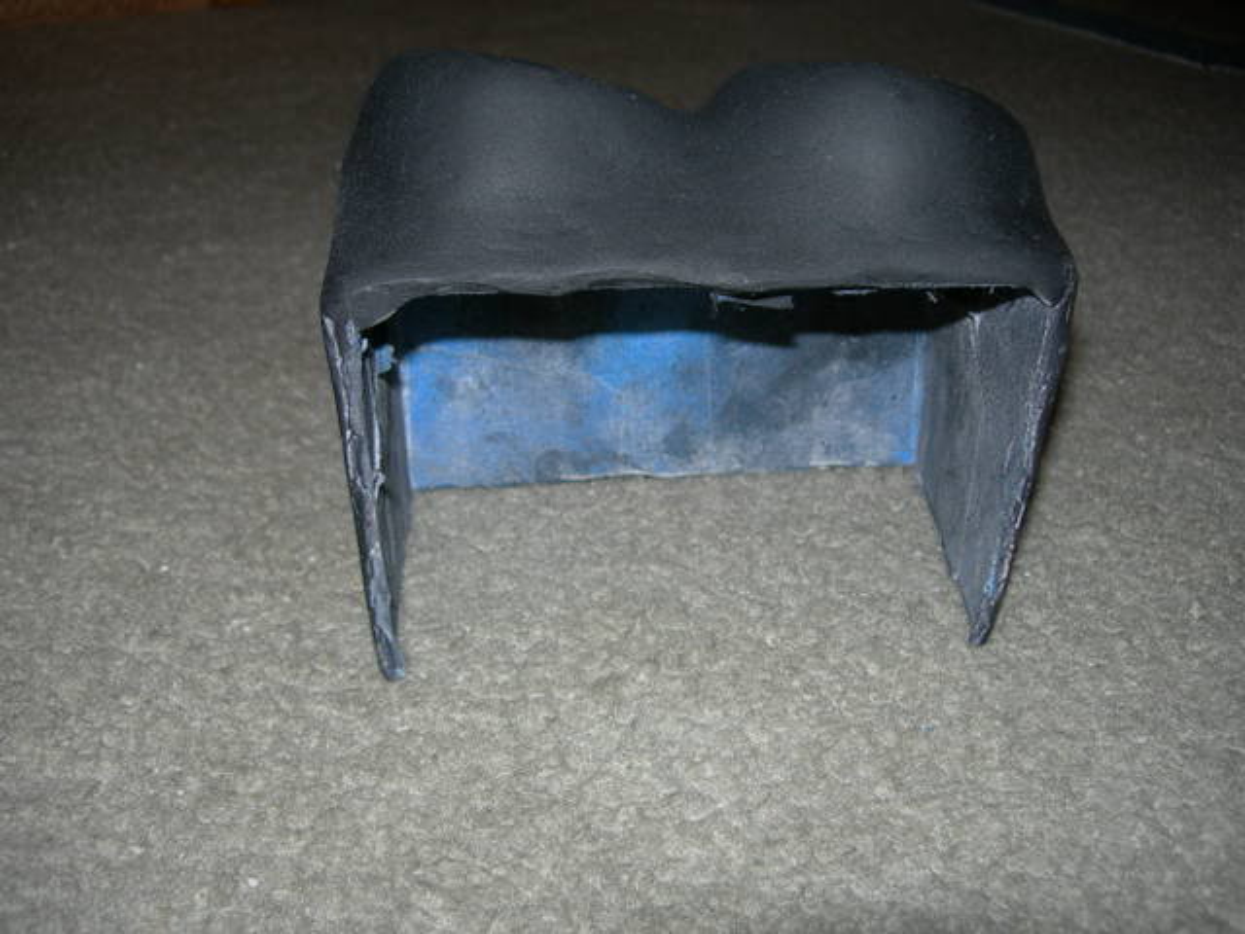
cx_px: 622
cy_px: 467
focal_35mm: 38
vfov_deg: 37.7
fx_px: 1367
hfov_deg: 49.0
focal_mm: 7.8
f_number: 2.8
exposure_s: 1/60.1
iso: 50
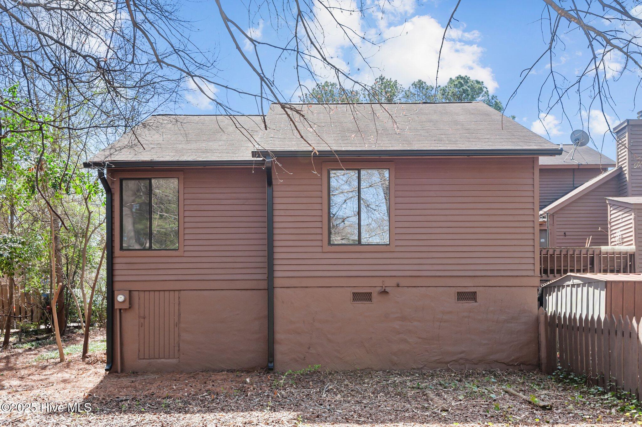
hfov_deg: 63.7
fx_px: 517
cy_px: 214
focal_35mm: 29
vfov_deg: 44.9
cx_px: 321
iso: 400
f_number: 8
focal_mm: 29
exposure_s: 1/250
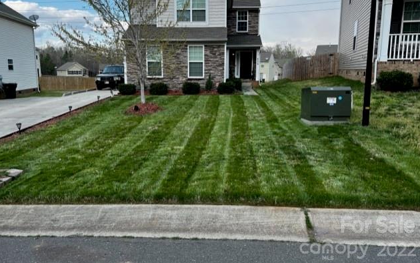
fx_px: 321
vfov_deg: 44.5
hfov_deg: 66.5
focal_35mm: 28
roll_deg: -0.4
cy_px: 117
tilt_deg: -8.5
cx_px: 211
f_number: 1.5
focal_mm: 5.7
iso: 50
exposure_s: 1/1280
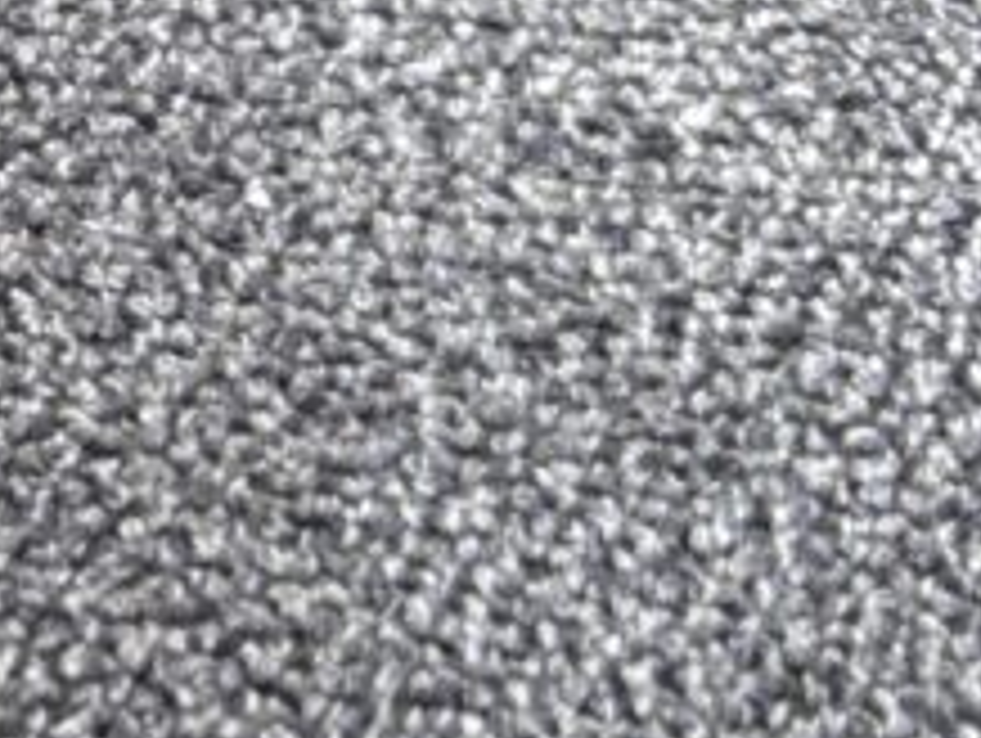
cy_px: -58
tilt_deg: -53.4
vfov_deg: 12.0
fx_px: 3461
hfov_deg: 14.0
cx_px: -886
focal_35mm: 122
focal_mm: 5.96
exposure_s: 1/60
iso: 200
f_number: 1.6
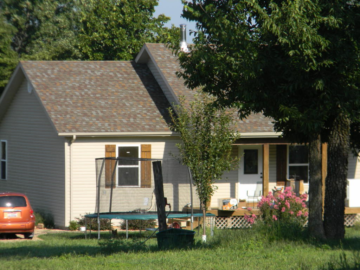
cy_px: 135
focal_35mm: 278
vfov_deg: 5.3
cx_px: 180
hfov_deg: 7.1
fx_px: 2891
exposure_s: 1/350
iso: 80
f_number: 5.4
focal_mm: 50.4
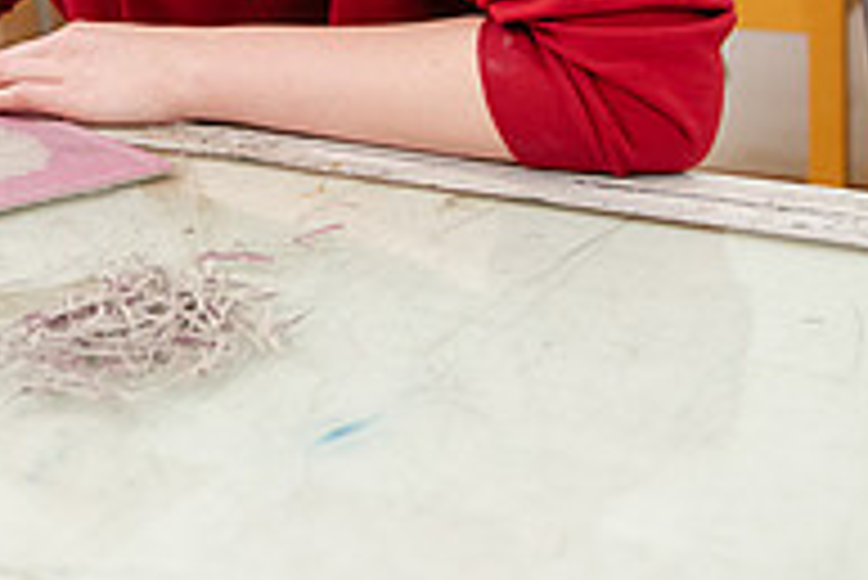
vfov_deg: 16.8
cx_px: 72
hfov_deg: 25.1
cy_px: -119
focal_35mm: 78
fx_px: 1882
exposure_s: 1/200
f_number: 3.2
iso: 640
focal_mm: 26
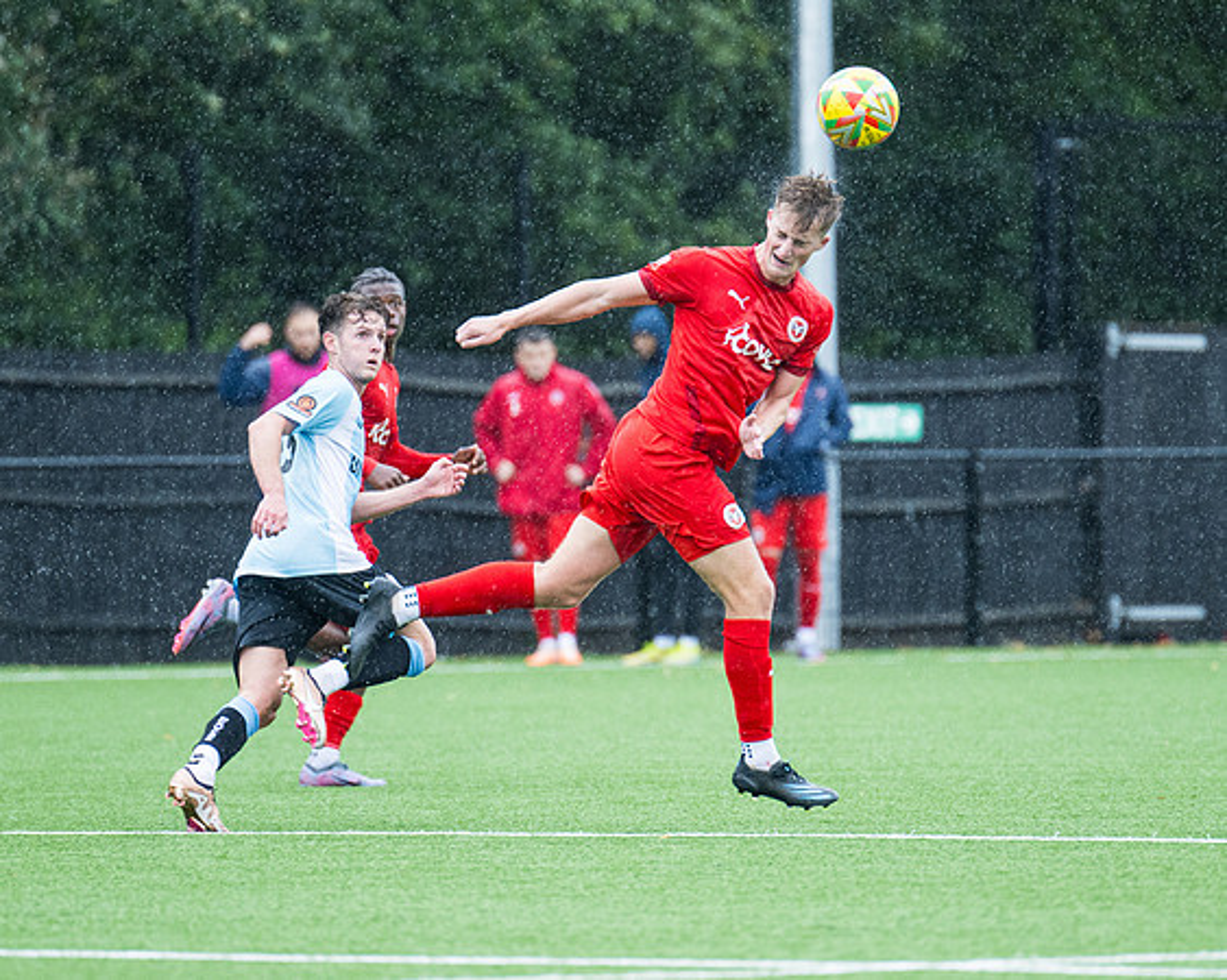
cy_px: 515
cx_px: 569
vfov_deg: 3.1
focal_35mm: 498
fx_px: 18074
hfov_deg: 3.9
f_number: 4
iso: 800
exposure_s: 1/1000
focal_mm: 280
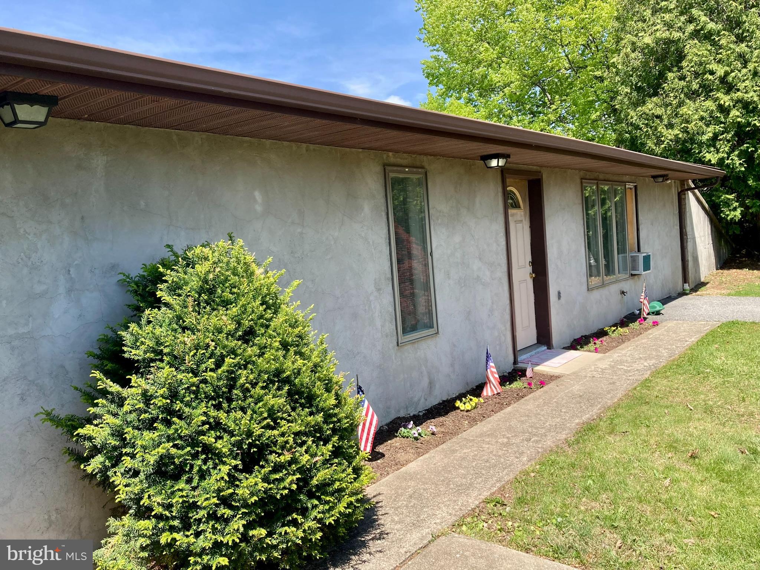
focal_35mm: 28
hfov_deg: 63.4
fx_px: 615
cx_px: 380
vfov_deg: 49.7
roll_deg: +4.4
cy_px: 285
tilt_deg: -2.3
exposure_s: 1/736
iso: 20
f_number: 1.8
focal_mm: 3.99
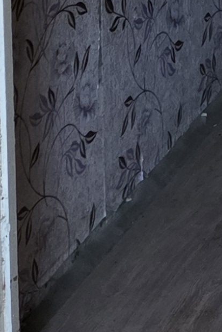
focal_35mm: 155
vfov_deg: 12.0
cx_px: 711
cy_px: -301
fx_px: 1432
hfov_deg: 7.6
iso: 640
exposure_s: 1/100
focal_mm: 5.4
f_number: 1.8
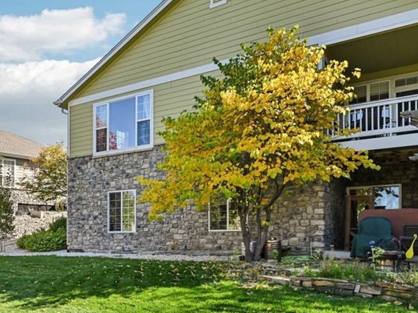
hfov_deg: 52.6
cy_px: 174
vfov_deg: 42.8
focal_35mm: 33
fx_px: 398
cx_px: 97
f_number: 8
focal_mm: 14
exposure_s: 1/60
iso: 64
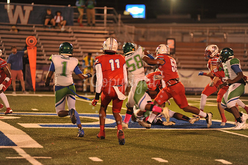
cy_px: 82
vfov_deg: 6.9
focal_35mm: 200
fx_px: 1377
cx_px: 124
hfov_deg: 10.3
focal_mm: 200
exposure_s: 1/200
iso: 2000
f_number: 2.8
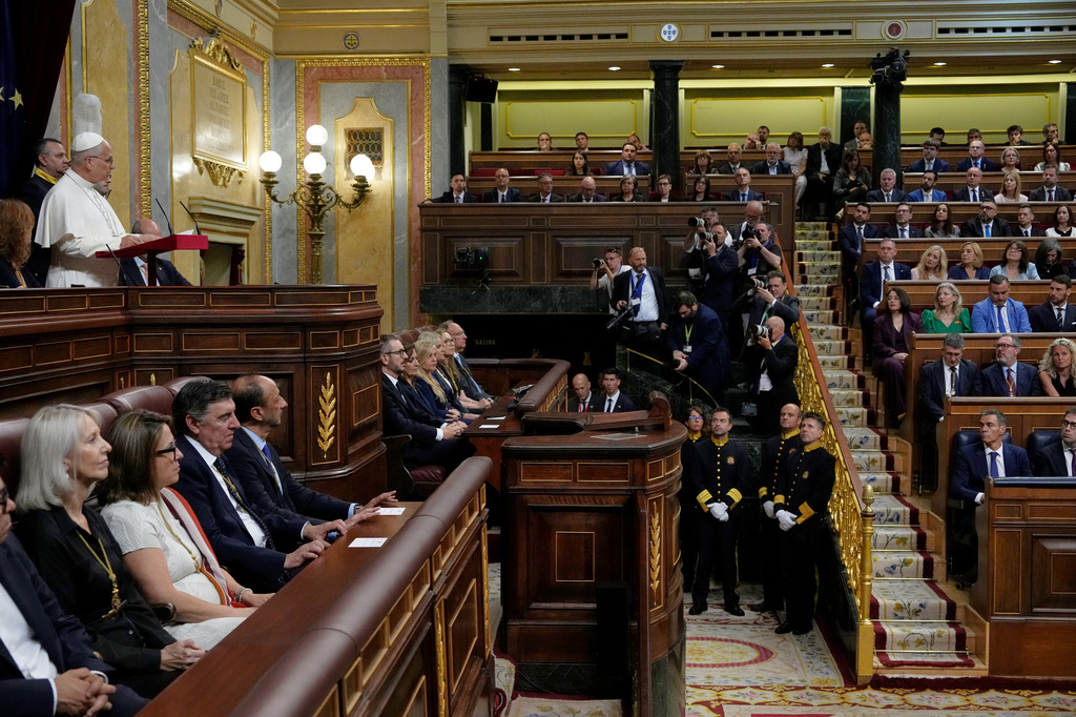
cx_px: 538
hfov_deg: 41.9
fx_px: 1404
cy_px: 358
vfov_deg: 28.6
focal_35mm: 47
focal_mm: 47
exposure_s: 1/400
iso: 4000
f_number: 4
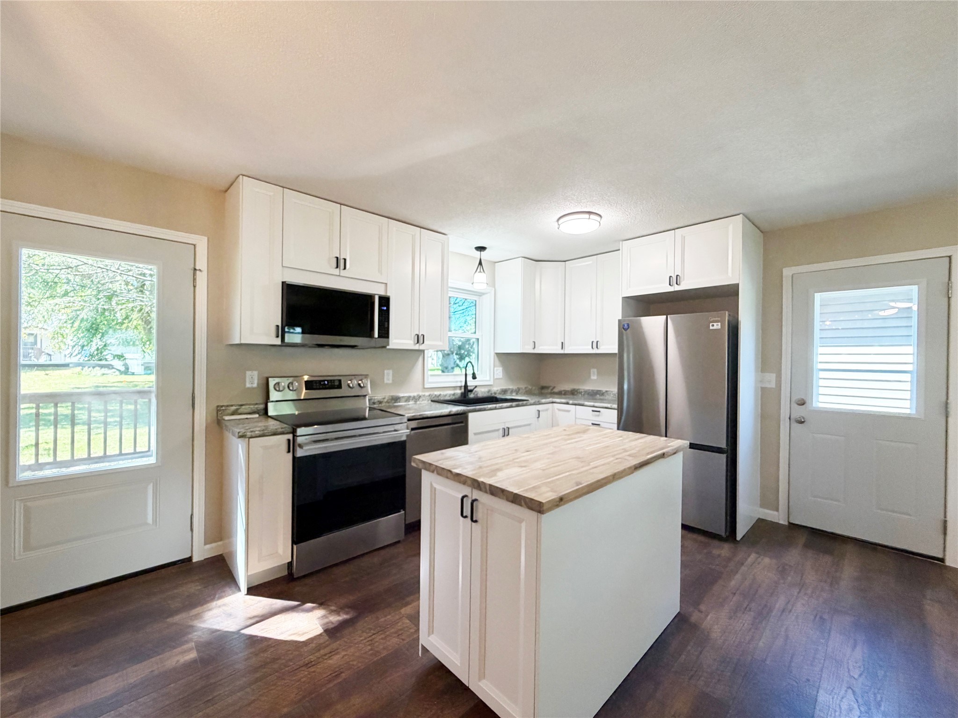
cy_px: 359
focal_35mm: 14
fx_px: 387
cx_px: 479
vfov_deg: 85.7
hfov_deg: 102.1
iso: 320
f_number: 2.2
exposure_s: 1/120
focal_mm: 2.22
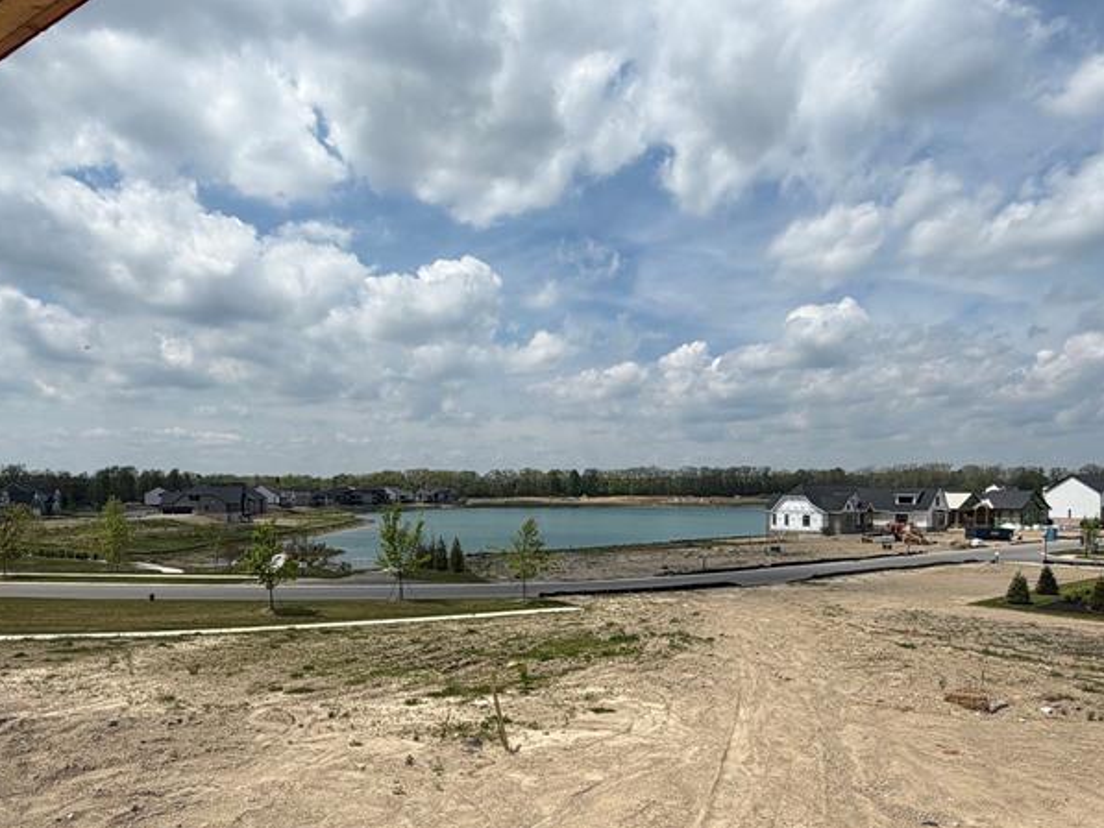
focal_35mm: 24
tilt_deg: -3.1
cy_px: 530
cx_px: 549
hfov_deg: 71.6
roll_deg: +0.7
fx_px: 766
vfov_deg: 56.0
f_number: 2.2
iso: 20
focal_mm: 2.22
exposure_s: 1/1795
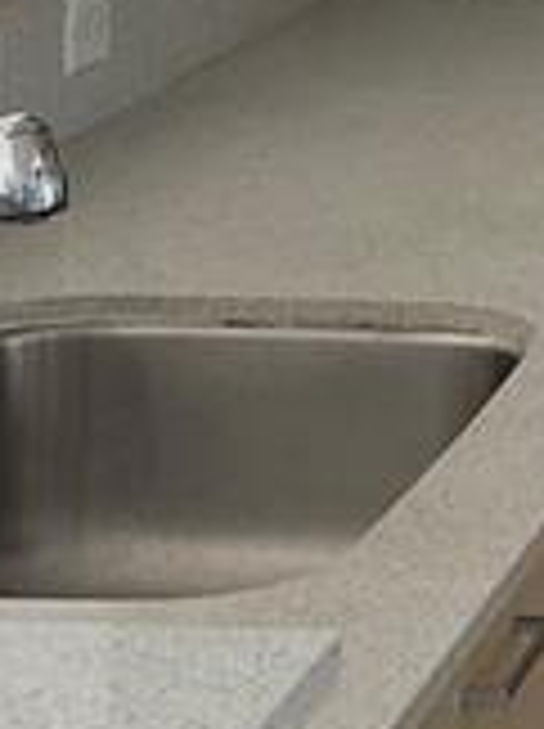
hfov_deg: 7.2
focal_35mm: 193
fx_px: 4055
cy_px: -356
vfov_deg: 10.0
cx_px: 1326
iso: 80
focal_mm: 4.25
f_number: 1.8
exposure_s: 1/122
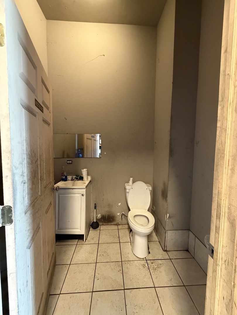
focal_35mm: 14
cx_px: 118
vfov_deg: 102.1
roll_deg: -0.8
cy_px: 158
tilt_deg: -4.9
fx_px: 128
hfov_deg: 85.7
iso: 640
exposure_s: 1/60
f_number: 2.2
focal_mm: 2.22
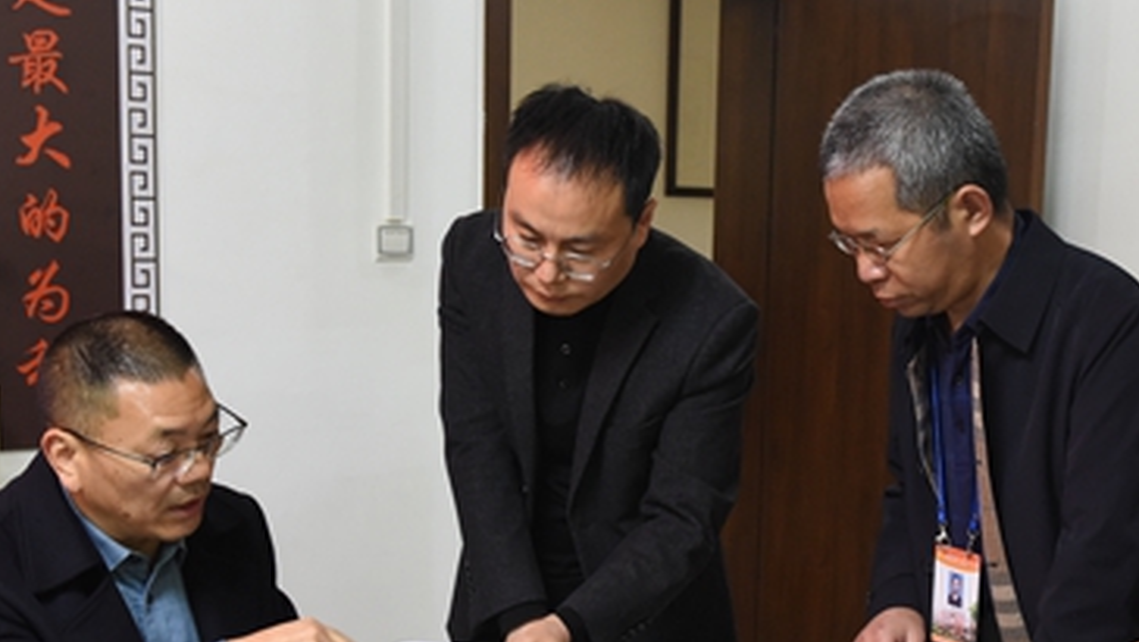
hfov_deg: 35.3
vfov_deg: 20.3
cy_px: 459
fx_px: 1782
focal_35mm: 59
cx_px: 701
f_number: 5
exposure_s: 1/50
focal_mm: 32
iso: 3200
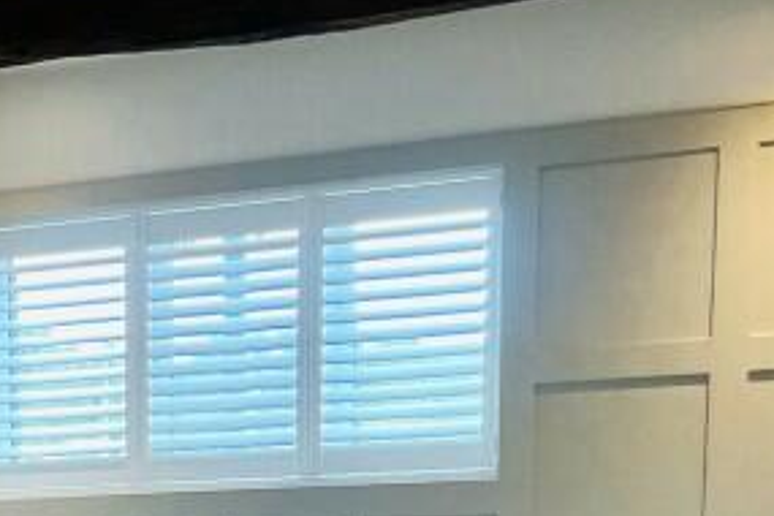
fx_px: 2085
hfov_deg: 18.7
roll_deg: +3.1
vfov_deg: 13.1
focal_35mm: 97
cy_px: 836
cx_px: -369
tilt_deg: -11.0
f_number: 1.5
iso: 64
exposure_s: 1/100
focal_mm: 5.7
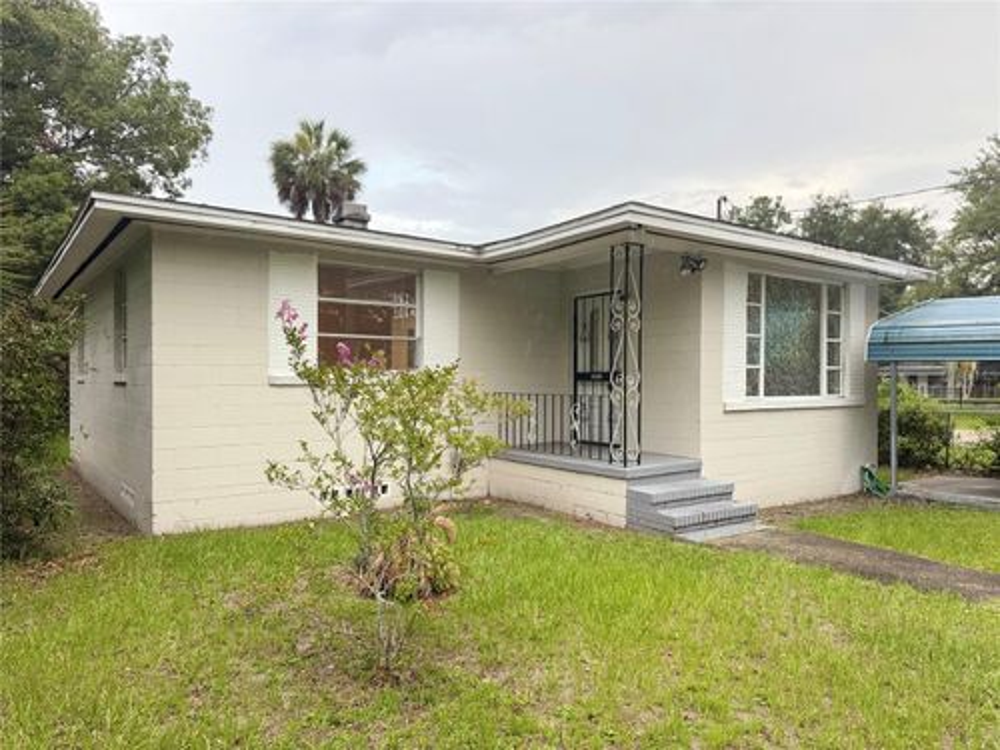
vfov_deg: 56.8
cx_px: 500
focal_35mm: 24
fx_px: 693
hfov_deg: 71.6
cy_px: 375
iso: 64
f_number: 1.78
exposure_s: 1/244
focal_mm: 6.76
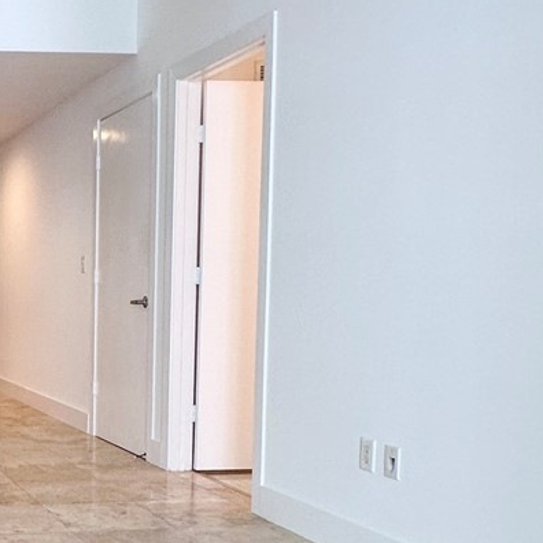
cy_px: 359
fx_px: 887
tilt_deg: -3.3
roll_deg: +0.5
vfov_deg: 33.7
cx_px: -123
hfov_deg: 29.0
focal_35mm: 50
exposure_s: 1/120
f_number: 2.2
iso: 160
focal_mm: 2.22
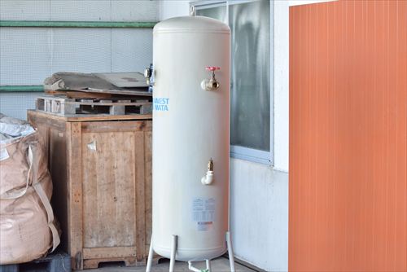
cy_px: 136
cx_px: 204
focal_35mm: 82
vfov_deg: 16.6
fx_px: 933
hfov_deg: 24.6
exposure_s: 1/500
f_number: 6.3
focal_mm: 55
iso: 1250
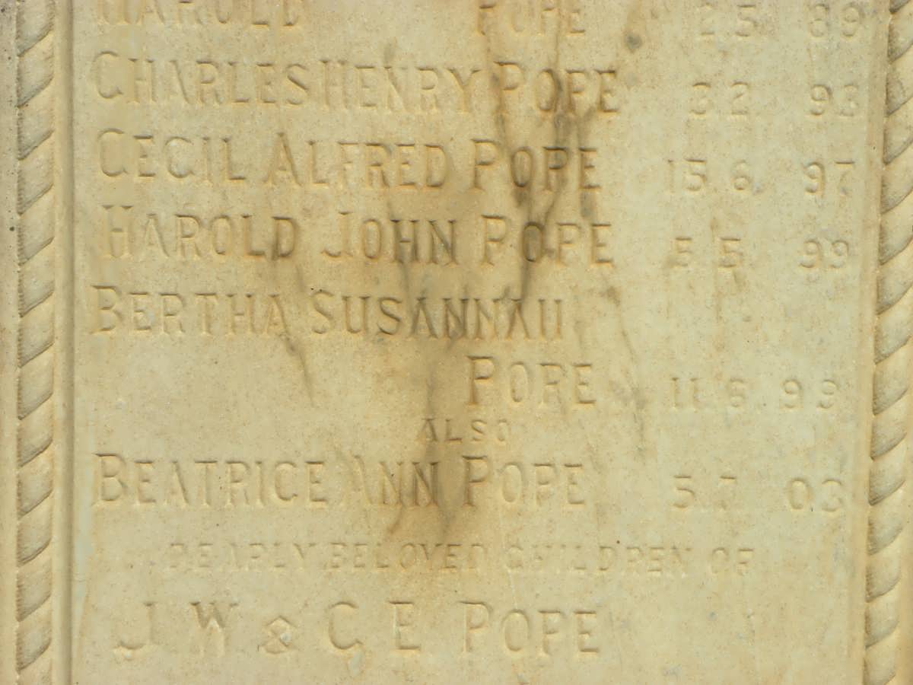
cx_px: 456
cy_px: 342
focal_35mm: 117
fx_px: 3086
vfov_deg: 12.7
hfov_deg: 16.8
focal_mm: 20.8
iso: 64
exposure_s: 1/487
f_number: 7.1
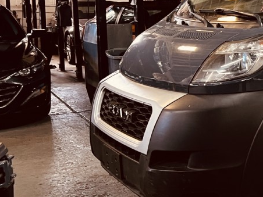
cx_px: 348
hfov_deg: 24.4
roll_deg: +1.0
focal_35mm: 69
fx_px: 524
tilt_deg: -1.3
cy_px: 50
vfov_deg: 21.1
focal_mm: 5.7
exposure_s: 1/60
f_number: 1.5
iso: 400
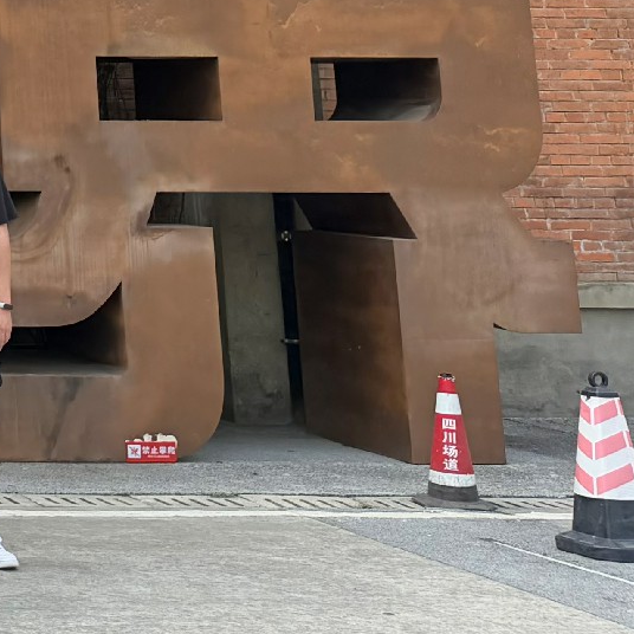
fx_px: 1969
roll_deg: -0.2
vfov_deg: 17.1
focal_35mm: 95
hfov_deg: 14.3
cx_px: -737
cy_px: -212
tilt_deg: +9.1
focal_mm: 6.76
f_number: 1.78
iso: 100
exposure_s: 1/1770
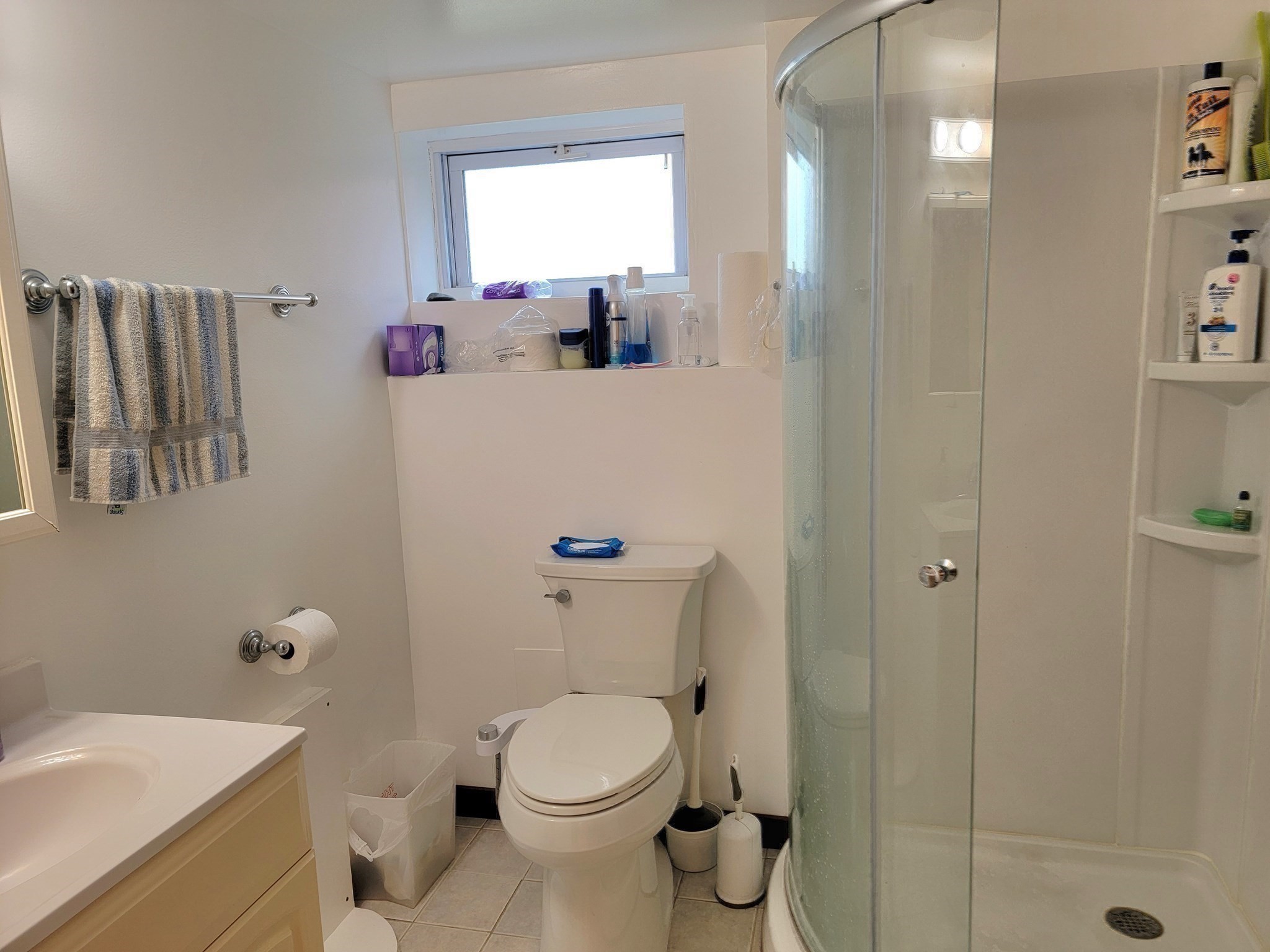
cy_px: 476
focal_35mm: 24
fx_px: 881
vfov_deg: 56.8
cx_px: 635
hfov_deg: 71.6
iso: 100
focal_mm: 6.7
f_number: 1.8
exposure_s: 1/120
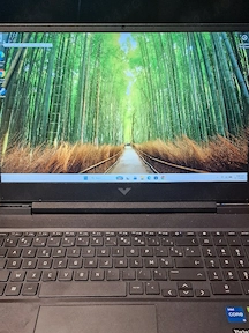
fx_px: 307
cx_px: 127
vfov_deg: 55.7
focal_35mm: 32
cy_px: 220
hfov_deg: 44.2
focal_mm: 6.4
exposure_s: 1/100
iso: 500
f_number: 1.8
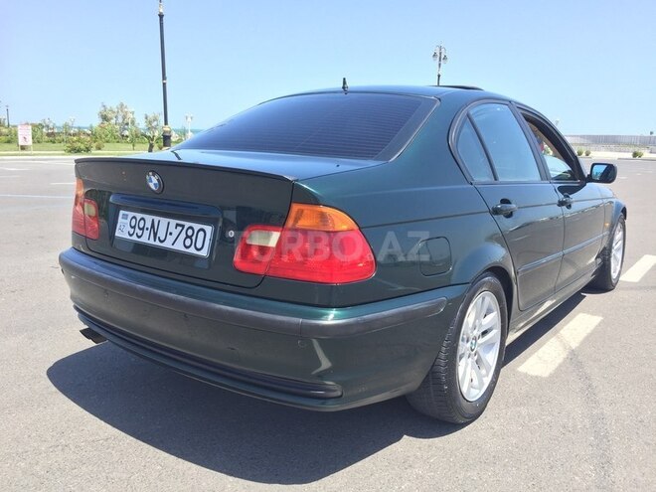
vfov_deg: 48.2
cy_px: 246
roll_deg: -0.7
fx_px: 550
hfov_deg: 61.7
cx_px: 328
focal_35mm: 29
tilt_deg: -11.9
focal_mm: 4.15
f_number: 2.2
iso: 32
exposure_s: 1/694
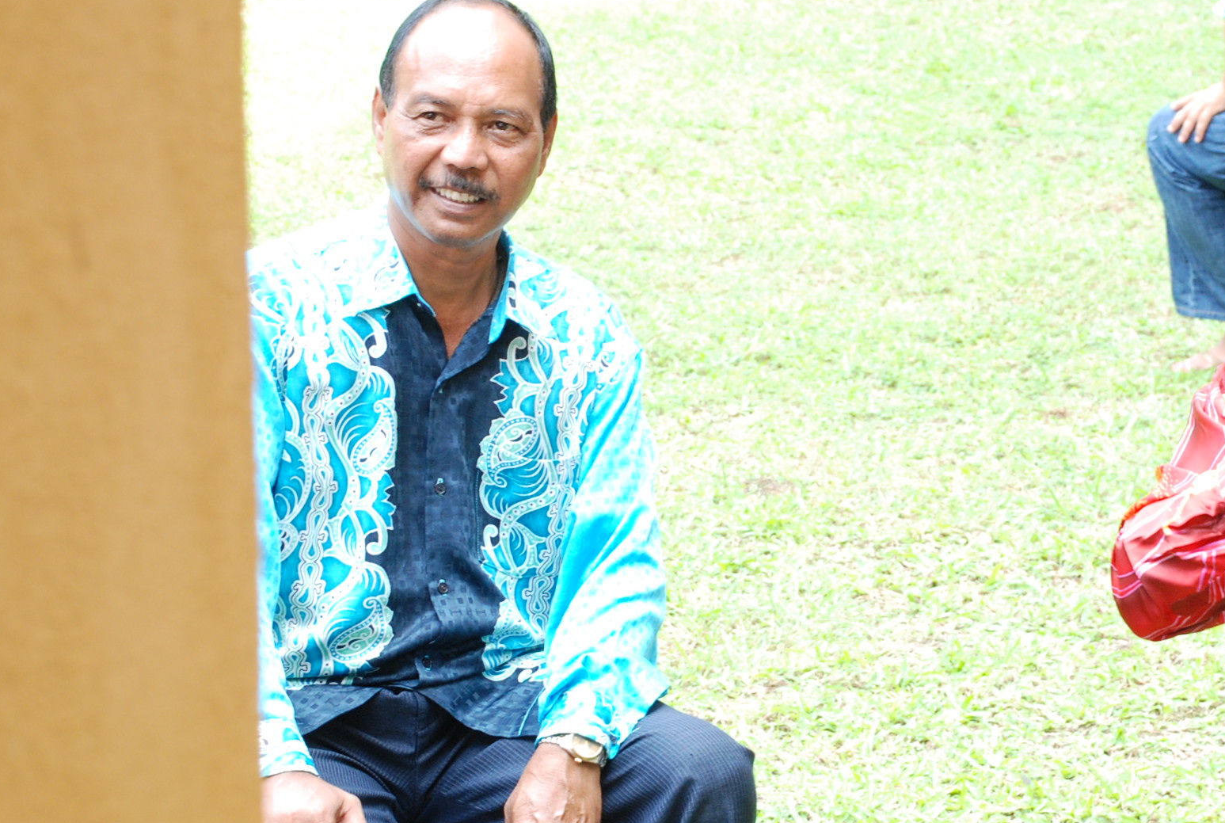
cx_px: 900
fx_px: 4979
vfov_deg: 9.4
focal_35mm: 146
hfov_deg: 14.0
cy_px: 473
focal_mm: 52
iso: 400
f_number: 7.1
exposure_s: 1/50
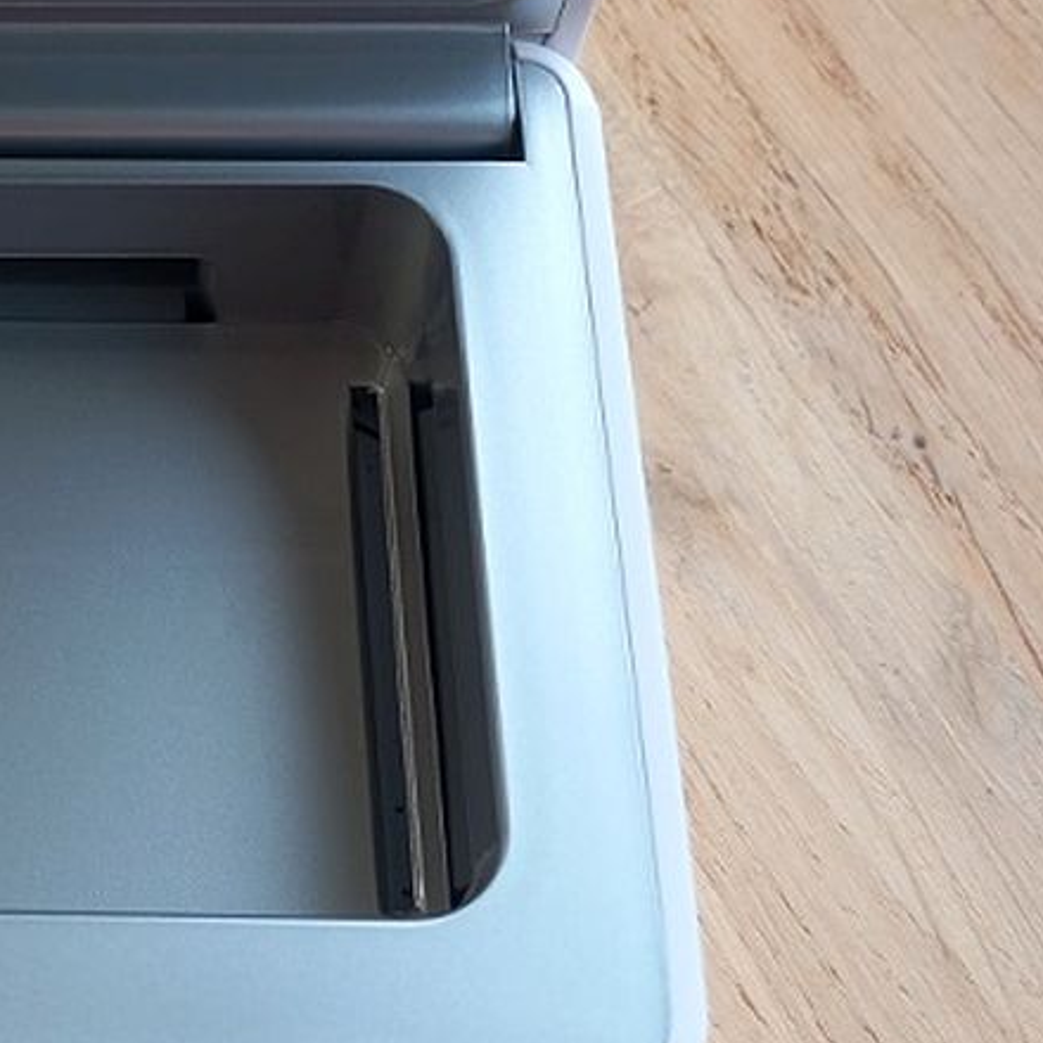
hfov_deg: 22.2
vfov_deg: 23.0
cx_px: -81
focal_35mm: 74
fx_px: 2523
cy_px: 215
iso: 40
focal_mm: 4
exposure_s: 1/50
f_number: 1.8
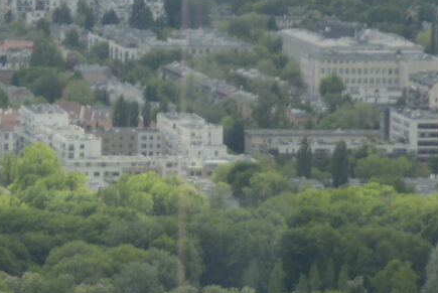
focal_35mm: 500
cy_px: 124
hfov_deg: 4.1
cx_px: 750
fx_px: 6089
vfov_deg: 2.8
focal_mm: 85
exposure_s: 1/1600
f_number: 4.5
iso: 320
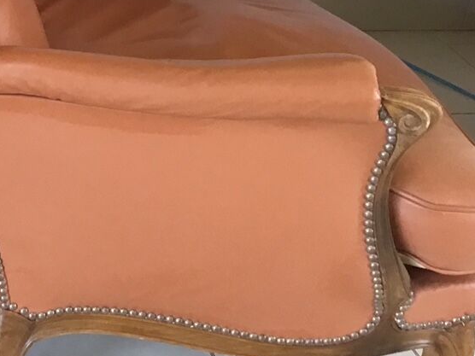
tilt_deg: -24.6
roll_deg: -2.0
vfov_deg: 15.9
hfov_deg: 19.5
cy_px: -3
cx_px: -180
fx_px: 1249
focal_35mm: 91
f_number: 2.4
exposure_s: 1/33
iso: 64
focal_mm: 3.3
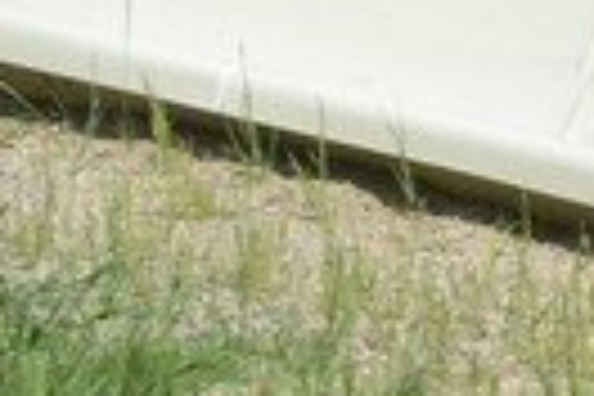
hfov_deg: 3.5
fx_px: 9767
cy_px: 187
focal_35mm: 592
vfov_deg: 2.3
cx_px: 896
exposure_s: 1/640
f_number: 6.3
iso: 200
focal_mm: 195
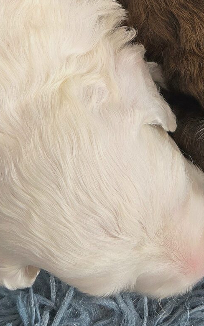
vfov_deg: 24.3
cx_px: 149
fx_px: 711
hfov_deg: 16.3
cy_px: -24
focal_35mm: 80
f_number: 1.8
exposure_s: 1/120
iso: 80
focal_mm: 5.4
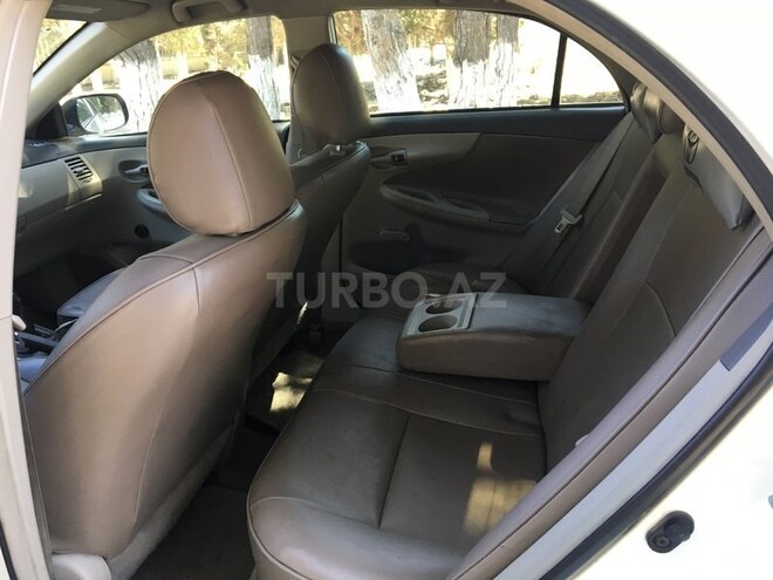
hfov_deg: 61.7
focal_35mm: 29
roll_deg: +0.8
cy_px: 290
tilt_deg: -22.1
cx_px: 386
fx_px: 648
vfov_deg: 48.2
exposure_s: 1/33
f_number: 2.2
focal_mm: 4.15
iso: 40
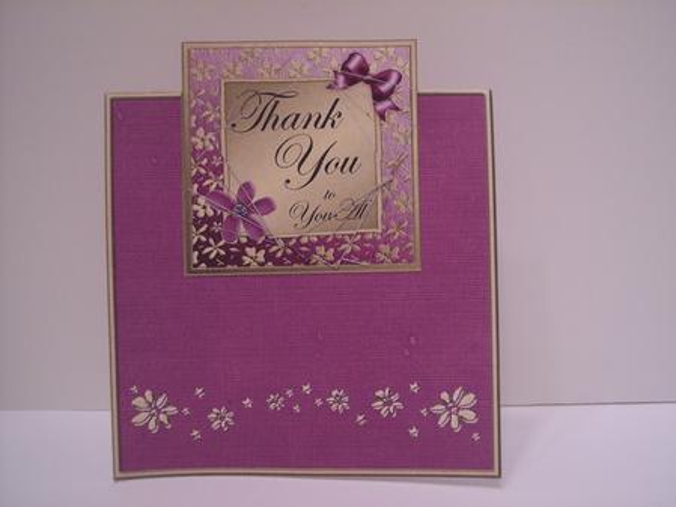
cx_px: 338
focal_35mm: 38
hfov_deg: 49.0
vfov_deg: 37.7
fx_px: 742
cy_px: 254
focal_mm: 8
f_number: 2.8
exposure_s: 1/20
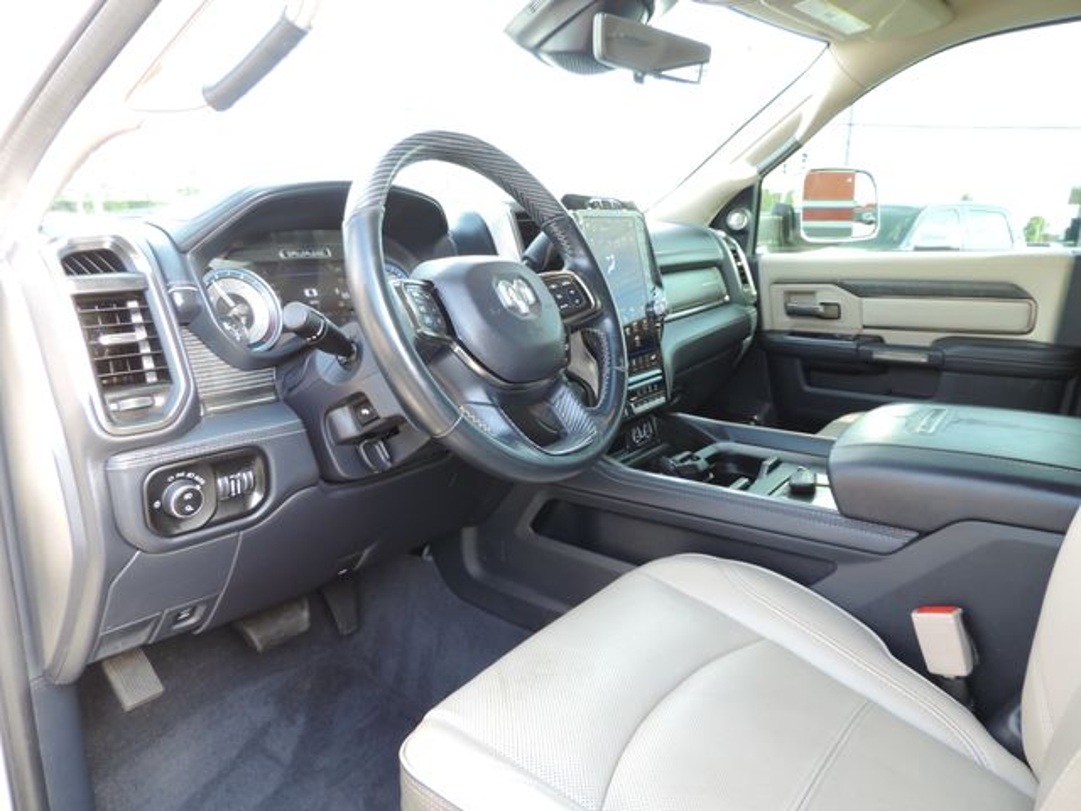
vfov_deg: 56.8
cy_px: 406
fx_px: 749
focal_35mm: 24
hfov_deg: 71.6
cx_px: 540
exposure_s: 1/30
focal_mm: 4.3
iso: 110
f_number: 3
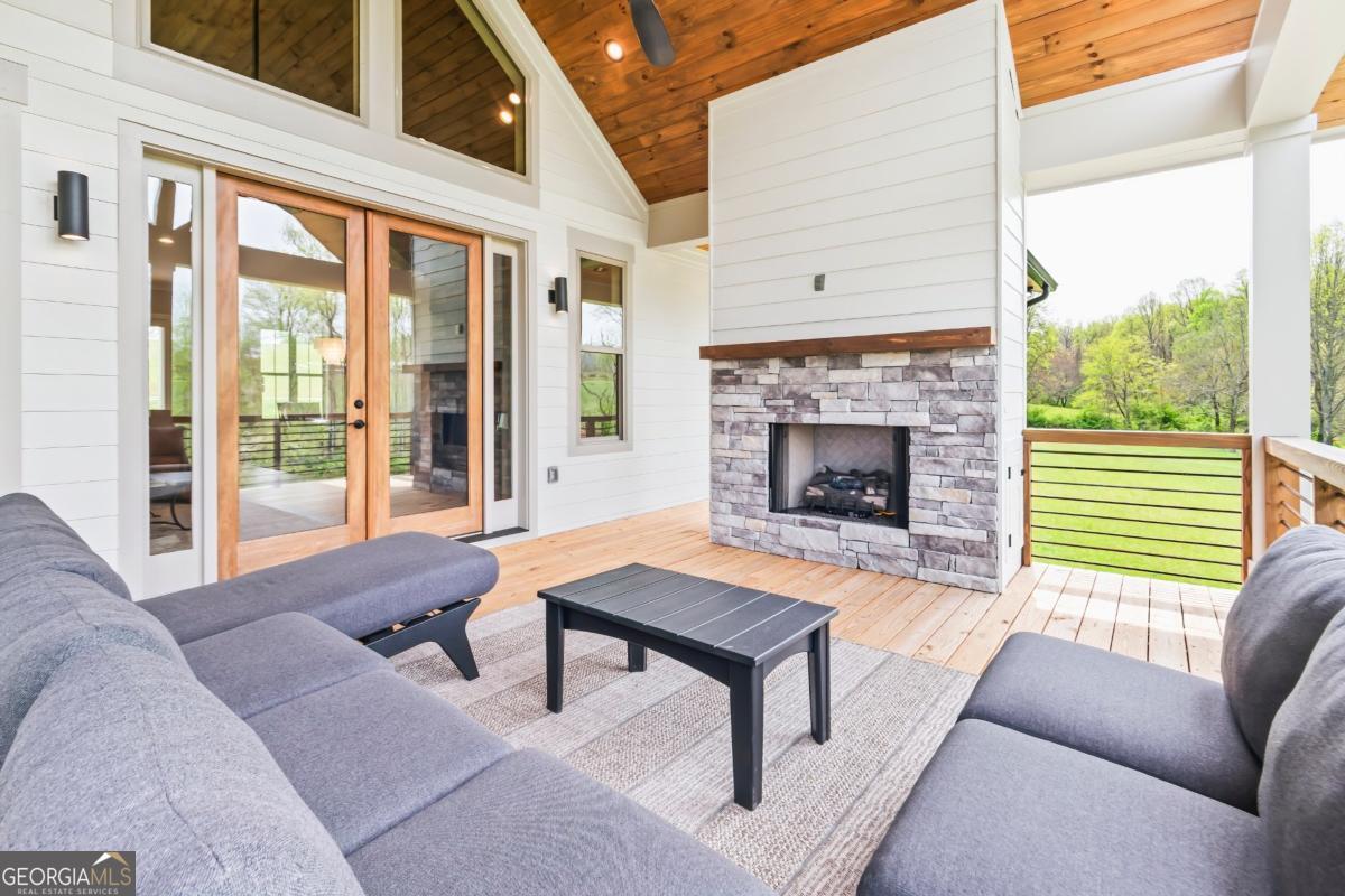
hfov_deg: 100.4
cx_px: 672
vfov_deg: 77.3
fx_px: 560
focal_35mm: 15
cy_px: 448
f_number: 7.1
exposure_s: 1/25
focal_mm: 10
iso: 100
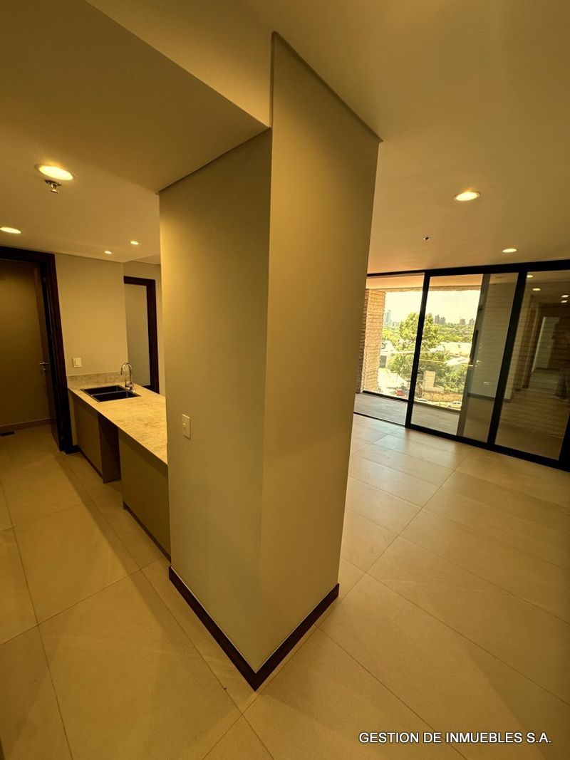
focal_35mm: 14
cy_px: 380
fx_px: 307
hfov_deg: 85.7
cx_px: 285
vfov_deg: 102.1
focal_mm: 2.22
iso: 50
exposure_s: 1/99
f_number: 2.2
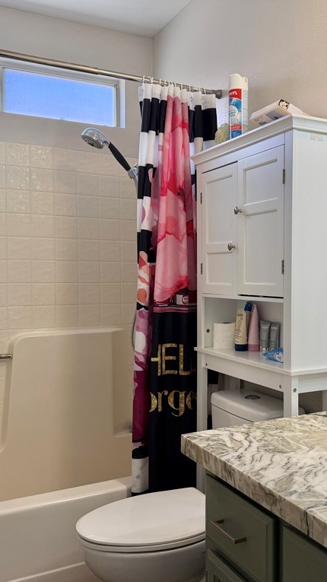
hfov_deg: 33.3
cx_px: 227
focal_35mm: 35
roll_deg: -0.5
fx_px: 540
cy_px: 291
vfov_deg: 56.6
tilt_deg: -3.2
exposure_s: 1/199
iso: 125
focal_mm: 6.76
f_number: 1.78
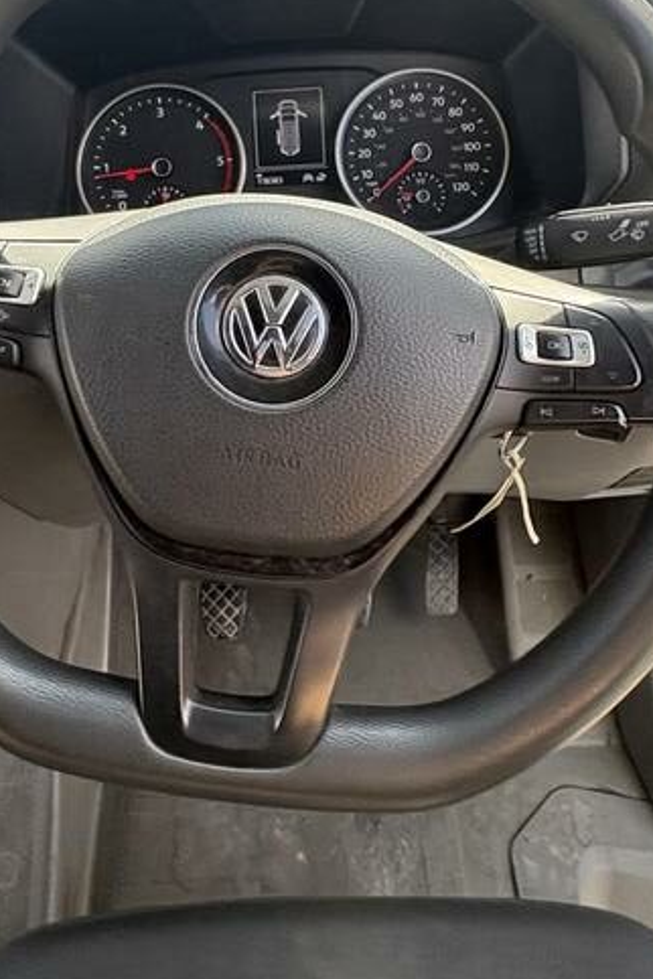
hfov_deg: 47.8
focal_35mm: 27
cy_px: 280
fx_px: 735
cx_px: 286
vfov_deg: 64.5
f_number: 2.2
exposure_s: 1/139
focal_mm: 2.22
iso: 100
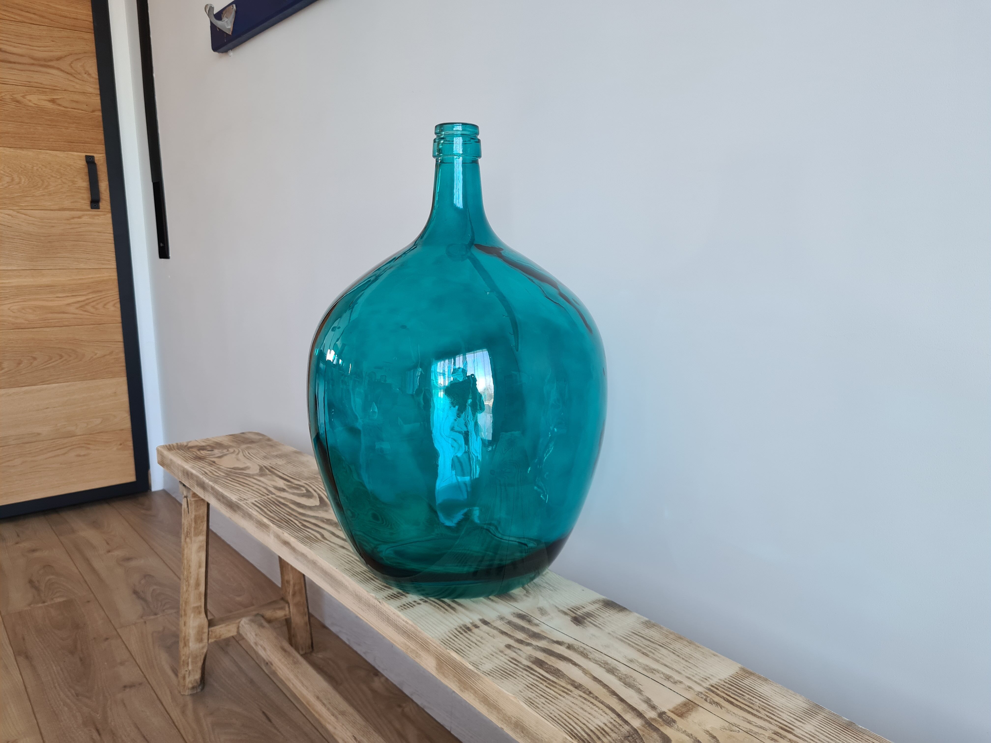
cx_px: 496
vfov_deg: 53.1
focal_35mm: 26
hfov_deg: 67.3
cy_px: 372
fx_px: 744
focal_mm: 5.4
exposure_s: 1/50
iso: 125
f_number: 1.8
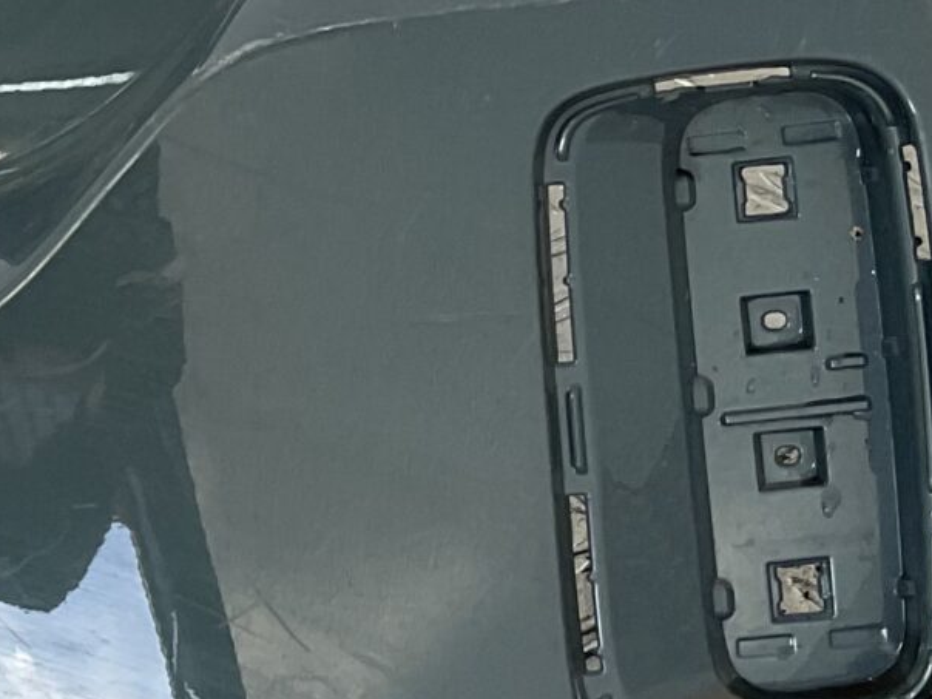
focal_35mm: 123
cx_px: -511
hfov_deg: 14.8
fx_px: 3312
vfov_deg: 12.0
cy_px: 185
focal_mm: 3
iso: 16
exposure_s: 1/151
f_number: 1.8
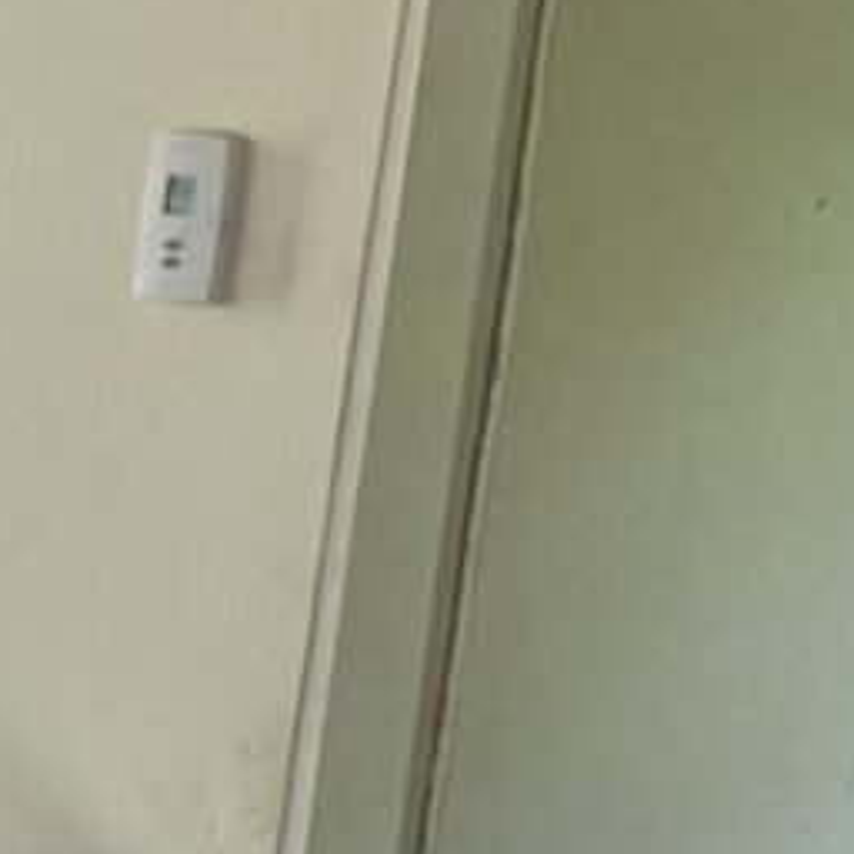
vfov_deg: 7.9
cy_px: -874
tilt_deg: +10.4
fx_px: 5917
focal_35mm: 212
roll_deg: -5.4
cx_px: 2065
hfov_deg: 7.7
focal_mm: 6.76
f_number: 1.78
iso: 200
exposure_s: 1/121
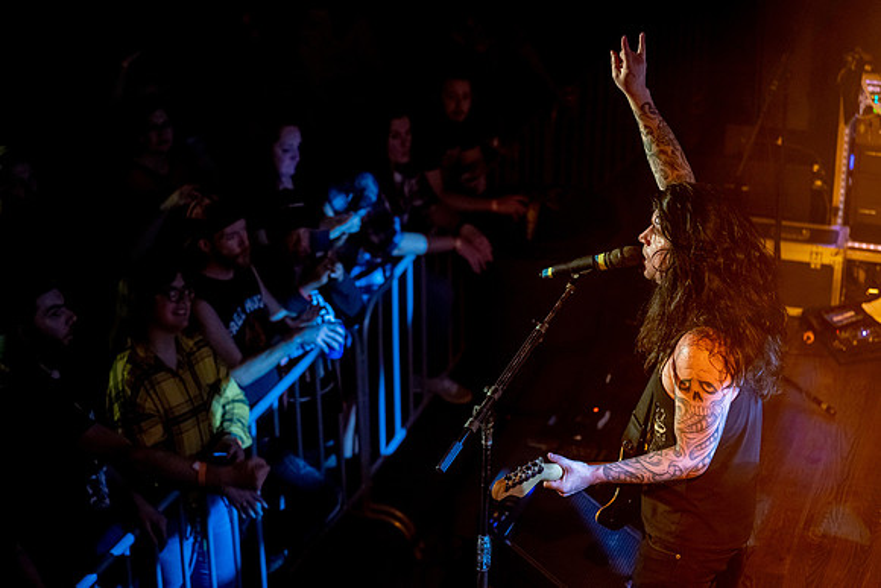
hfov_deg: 27.5
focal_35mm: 74
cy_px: 279
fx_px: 1802
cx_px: 463
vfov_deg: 18.5
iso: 1000
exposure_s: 1/200
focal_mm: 70
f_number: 2.8
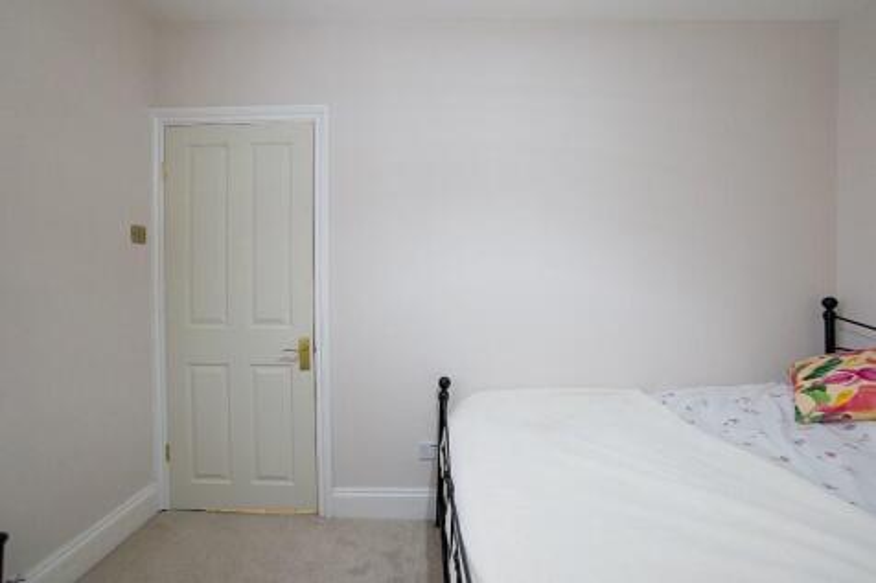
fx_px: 365
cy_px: 292
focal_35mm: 15
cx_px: 438
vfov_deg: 77.3
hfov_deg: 100.4
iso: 1250
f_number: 4
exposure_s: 1/160
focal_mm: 10
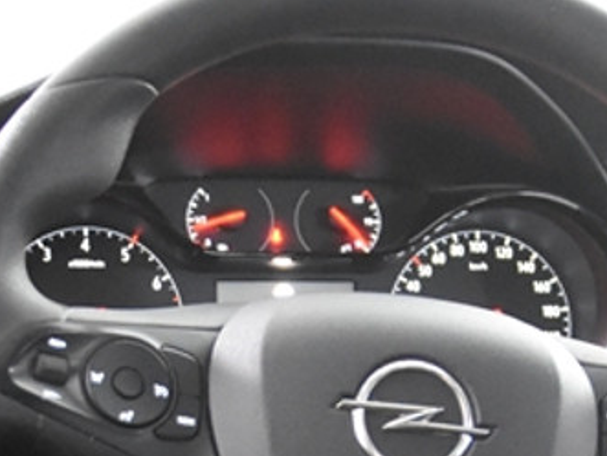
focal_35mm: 134
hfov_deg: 14.7
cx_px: 308
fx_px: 2352
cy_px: 679
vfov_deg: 10.7
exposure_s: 1/30
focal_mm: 22
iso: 5600
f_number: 3
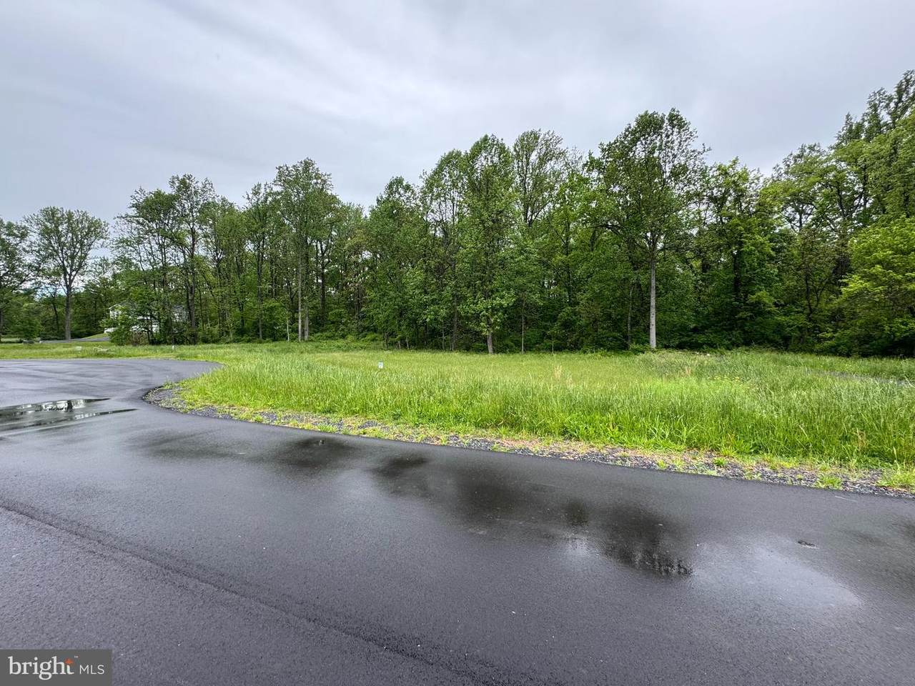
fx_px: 370
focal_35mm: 14
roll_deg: +0.1
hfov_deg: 102.1
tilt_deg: -1.2
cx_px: 458
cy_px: 343
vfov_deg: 85.7
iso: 40
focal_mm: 2.22
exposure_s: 1/222
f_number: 2.2
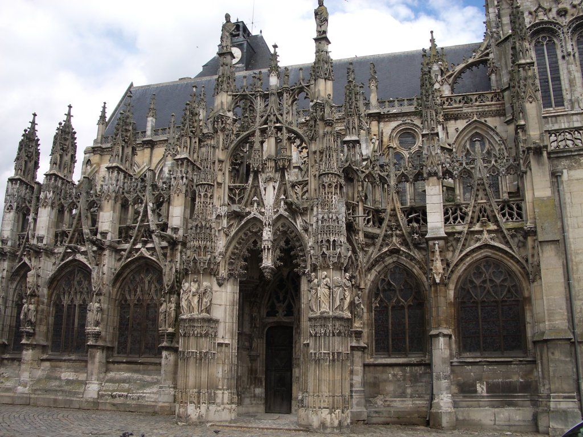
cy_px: 218
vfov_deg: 40.7
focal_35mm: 35
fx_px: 589
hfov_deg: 52.6
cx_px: 292
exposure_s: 1/400
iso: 80
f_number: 4.3
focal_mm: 5.8
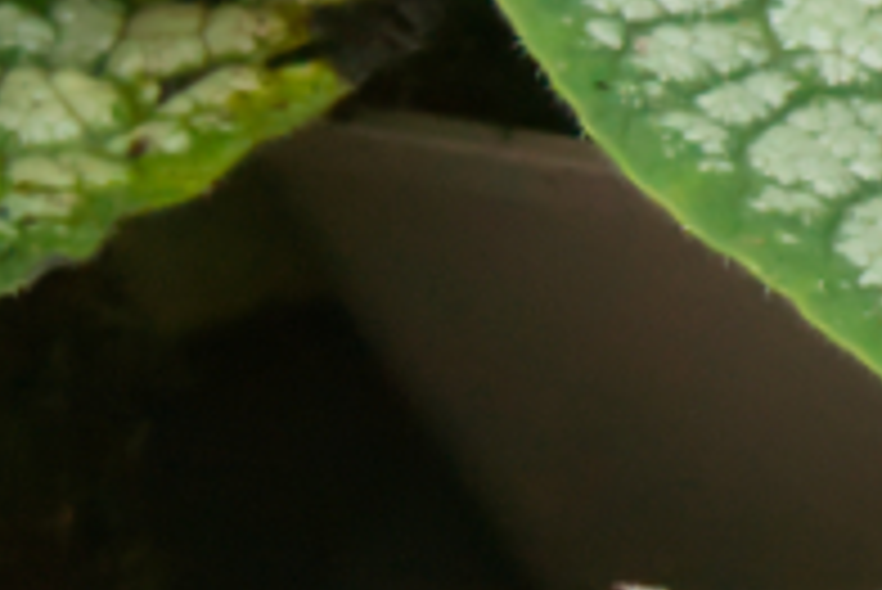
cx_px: 2390
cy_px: -113
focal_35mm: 505
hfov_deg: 4.0
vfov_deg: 2.7
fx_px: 12383
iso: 3200
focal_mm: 55
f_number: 18
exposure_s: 1/15
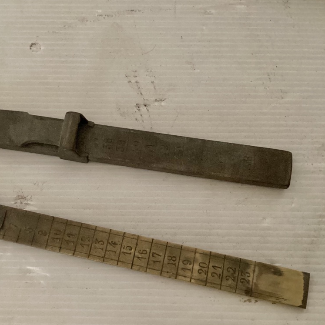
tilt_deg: -74.3
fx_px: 467
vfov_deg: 38.2
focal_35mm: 44
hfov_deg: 38.0
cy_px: 191
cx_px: 111
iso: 640
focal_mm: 3.3
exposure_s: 1/25
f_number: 2.4
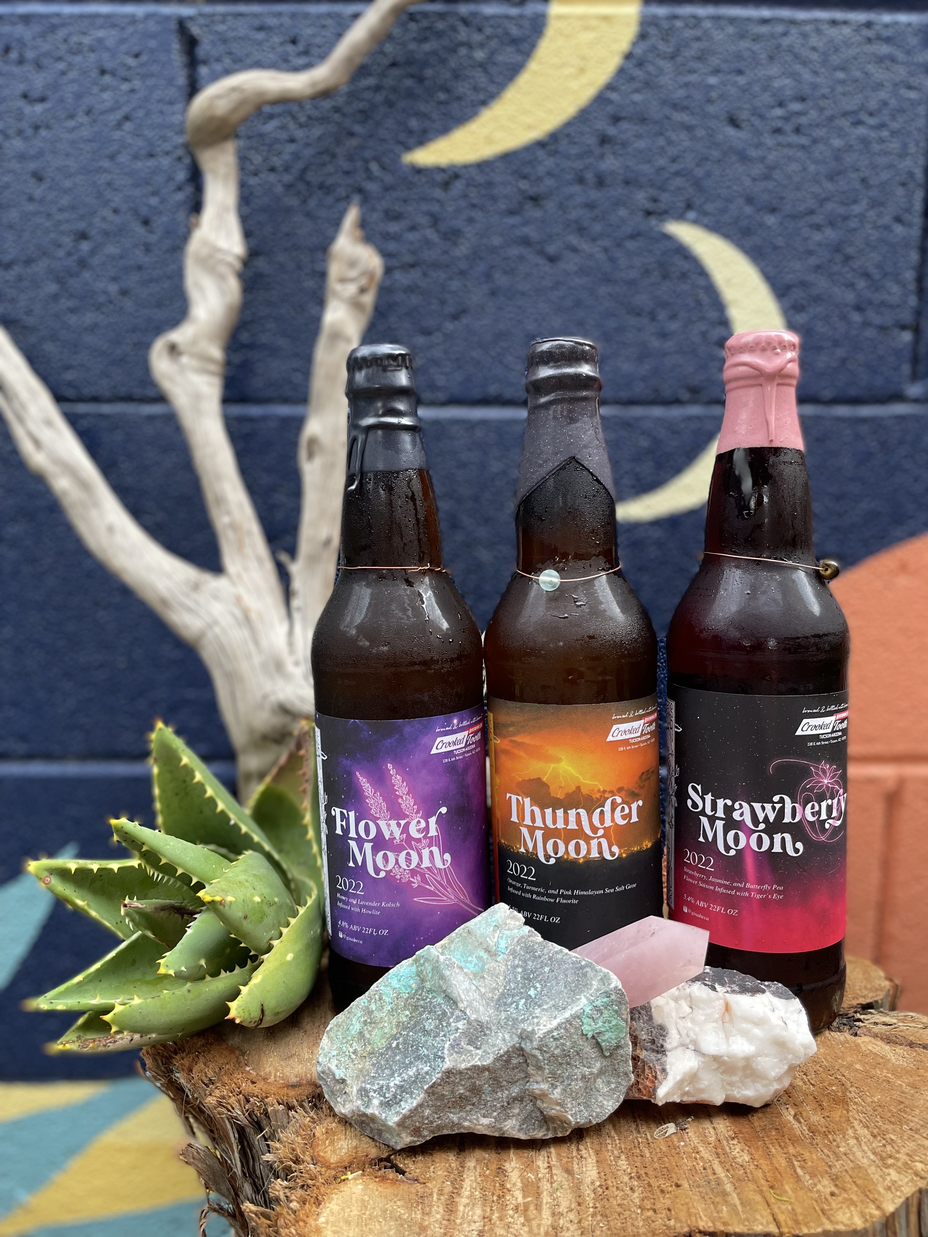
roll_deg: -0.2
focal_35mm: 26
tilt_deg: -9.2
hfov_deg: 53.1
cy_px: 618
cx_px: 464
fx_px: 929
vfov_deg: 67.3
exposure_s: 1/119
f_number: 1.6
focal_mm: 4.2
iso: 125
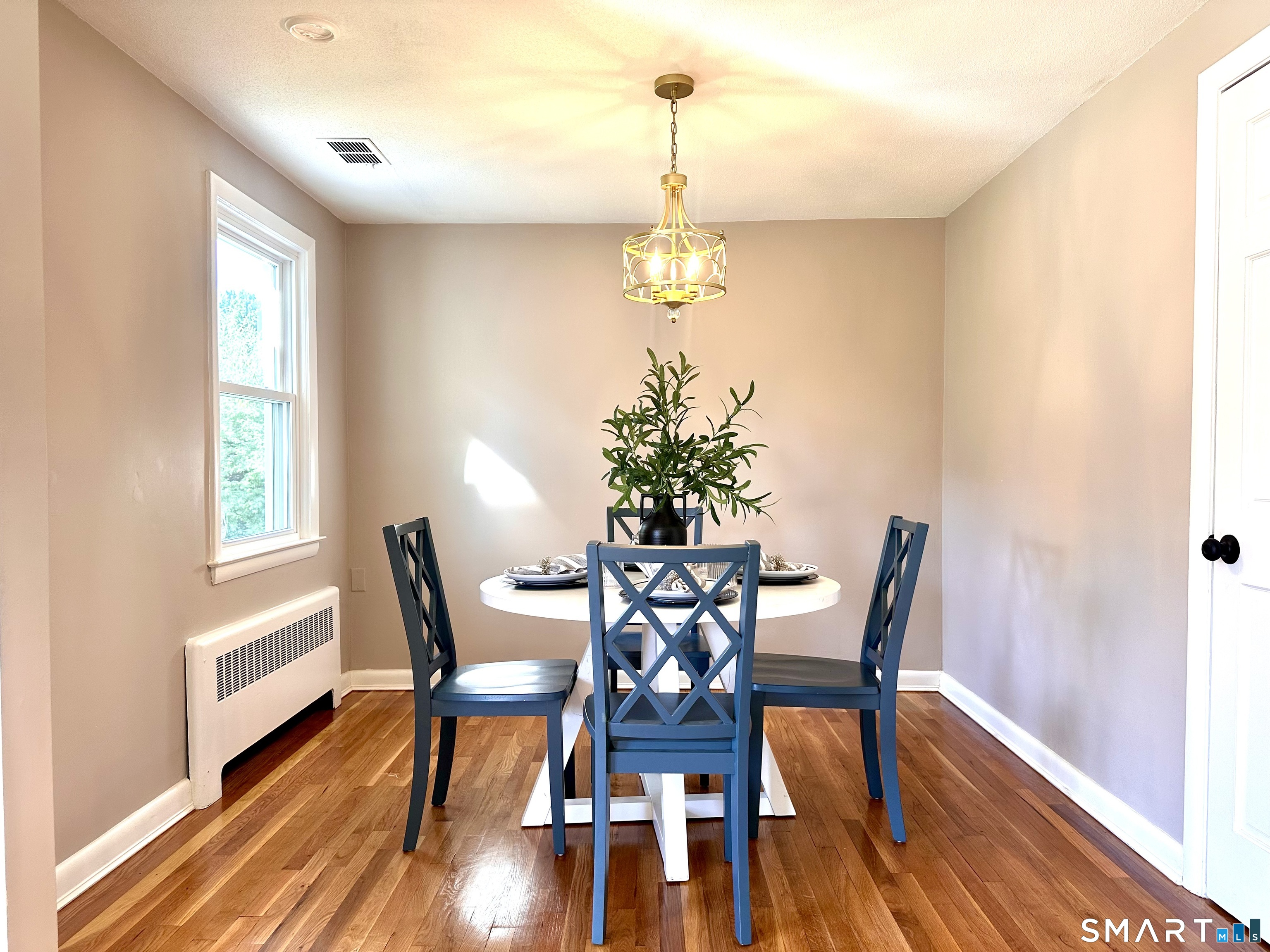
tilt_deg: -1.5
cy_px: 476
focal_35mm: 24
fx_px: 881
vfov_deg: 56.8
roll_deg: +0.4
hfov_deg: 71.6
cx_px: 635
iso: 125
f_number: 1.78
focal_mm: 6.86
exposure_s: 1/120
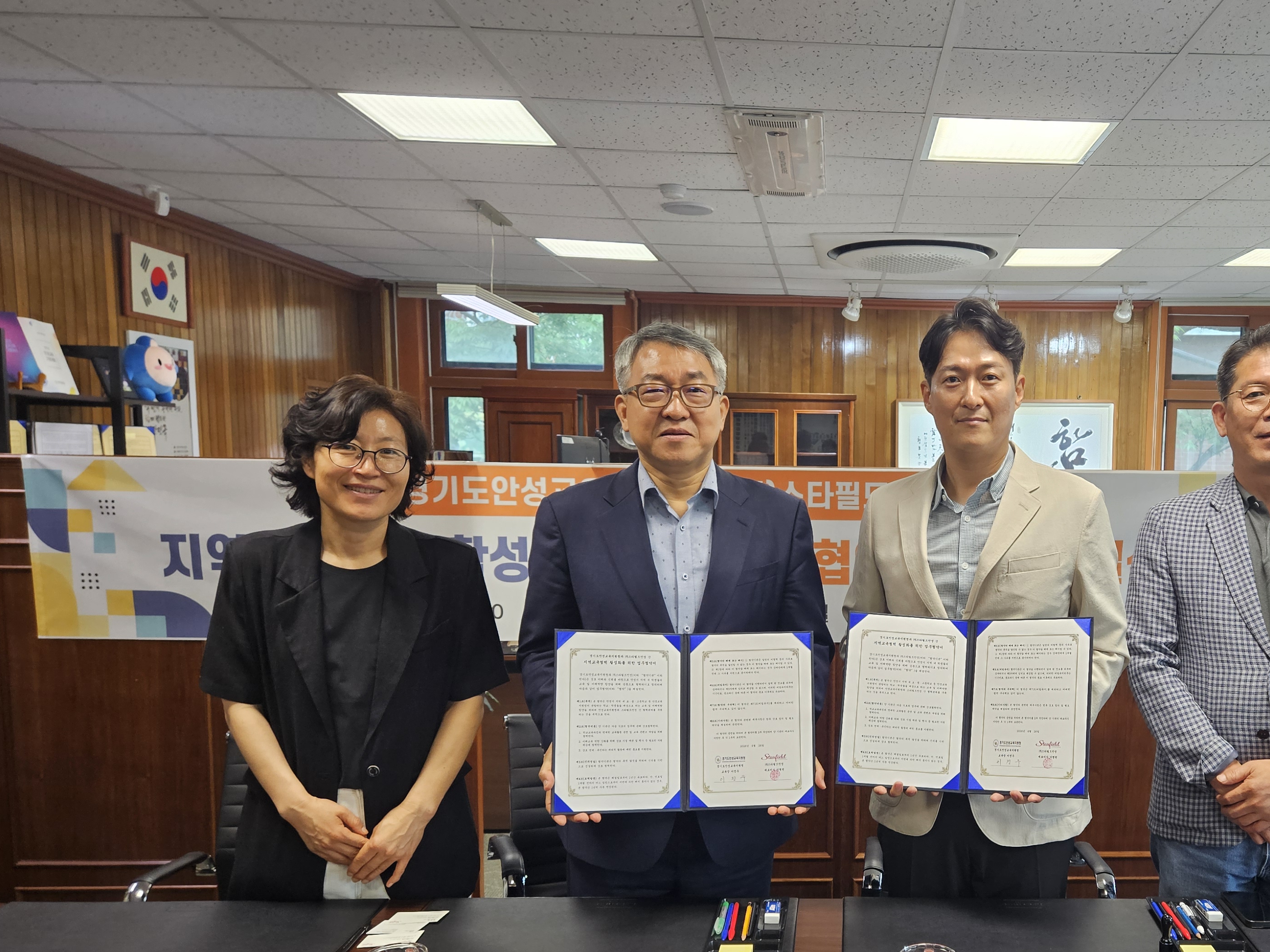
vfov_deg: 42.6
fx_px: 1211
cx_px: 885
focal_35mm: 33
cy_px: 594
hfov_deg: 53.8
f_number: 1.8
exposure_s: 1/120
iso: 160
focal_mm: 5.4
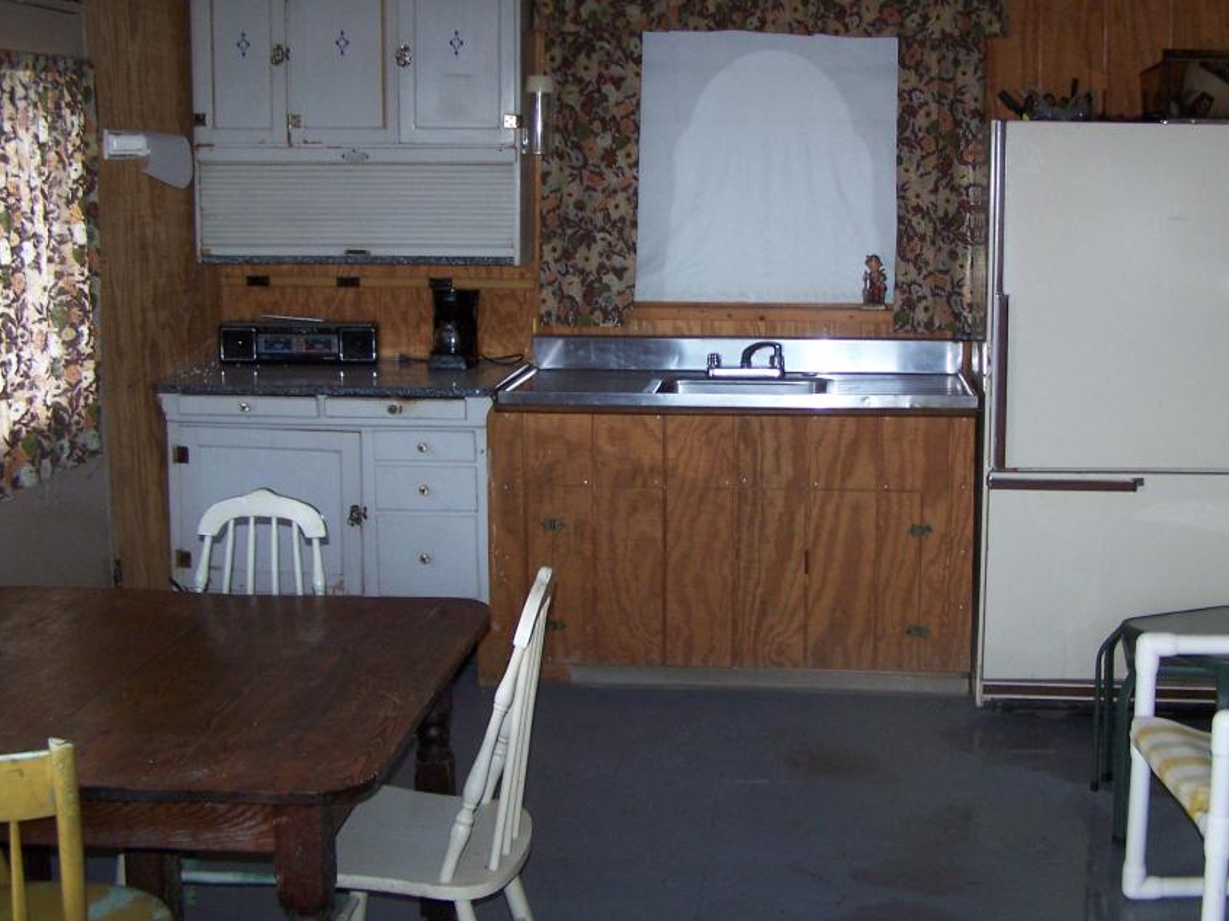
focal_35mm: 46
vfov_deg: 31.5
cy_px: 399
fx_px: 1633
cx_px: 738
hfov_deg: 41.1
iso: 140
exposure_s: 1/60
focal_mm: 6.3
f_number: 2.8
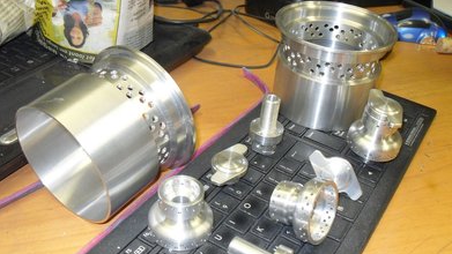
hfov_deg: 51.6
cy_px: 171
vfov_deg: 30.2
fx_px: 467
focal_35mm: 39
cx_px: 230
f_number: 2.8
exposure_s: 1/45
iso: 200
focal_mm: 6.2
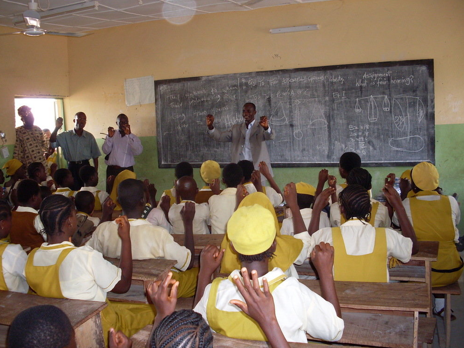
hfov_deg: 47.9
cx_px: 235
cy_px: 174
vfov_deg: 36.8
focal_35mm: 39
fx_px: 523
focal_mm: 6.3
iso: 120
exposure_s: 1/45
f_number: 2.8
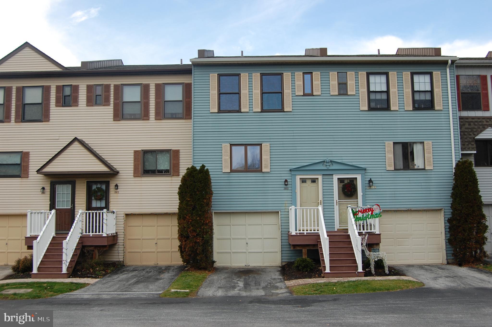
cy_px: 164
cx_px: 246
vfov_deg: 34.1
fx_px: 532
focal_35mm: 39
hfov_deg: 49.6
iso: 200
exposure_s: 1/200
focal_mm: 26
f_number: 7.1
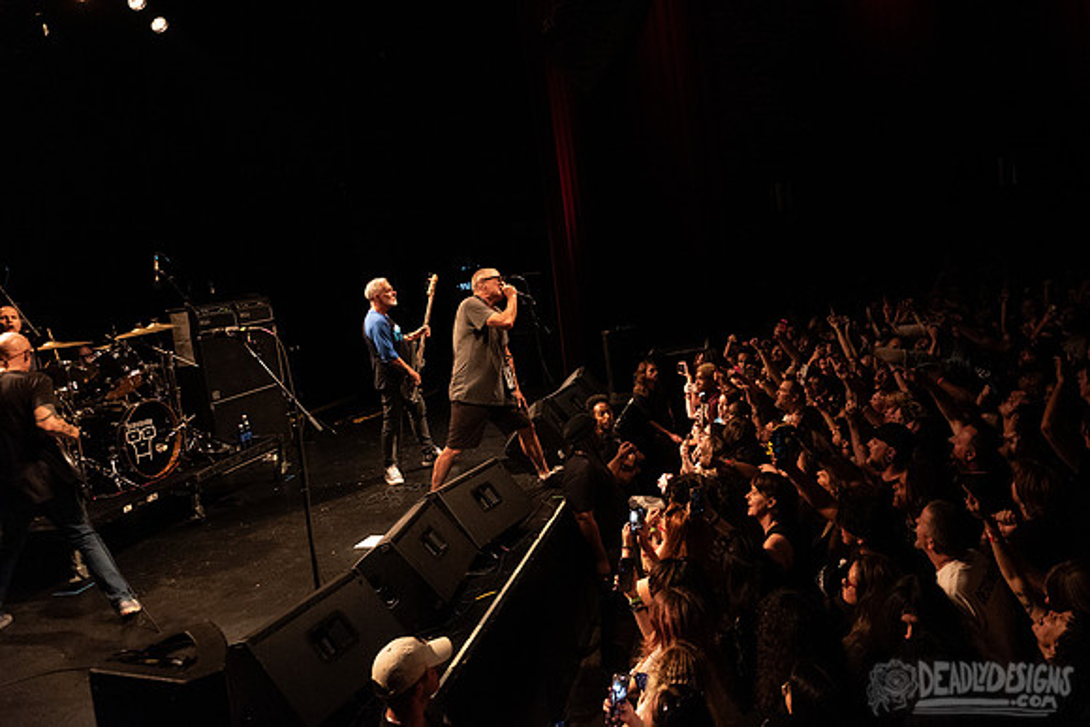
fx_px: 856
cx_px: 642
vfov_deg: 45.8
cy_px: 299
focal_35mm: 28
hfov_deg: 64.5
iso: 3200
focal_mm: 24
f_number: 3.2
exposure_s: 1/125
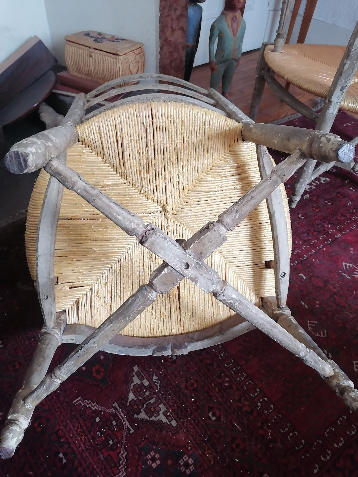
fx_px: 359
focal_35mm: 26
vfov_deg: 67.3
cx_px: 179
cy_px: 238
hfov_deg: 53.1
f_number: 1.8
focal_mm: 5.3
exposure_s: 1/25
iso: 500
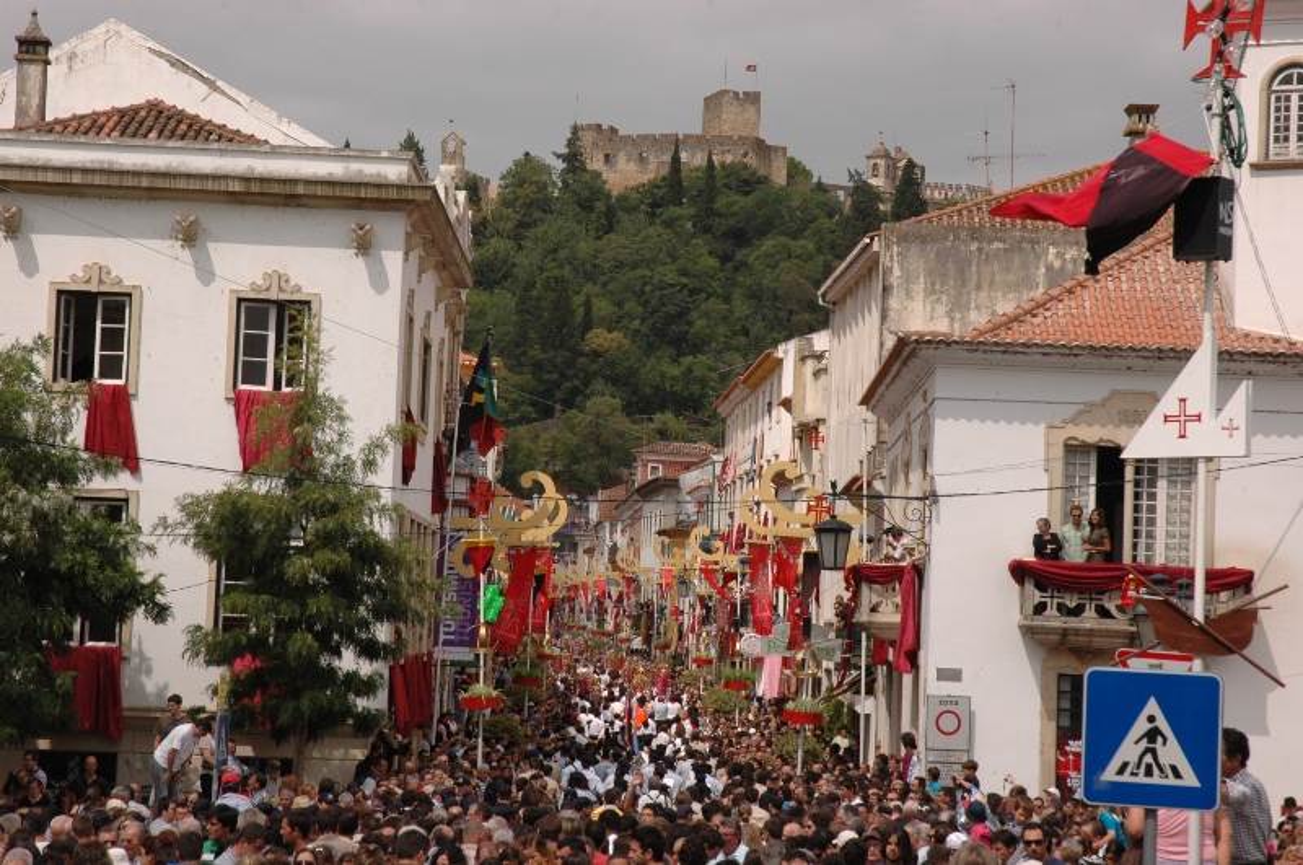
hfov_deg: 21.9
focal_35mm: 93
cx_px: 652
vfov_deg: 14.7
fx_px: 3361
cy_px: 432
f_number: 11
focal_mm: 62
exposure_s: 1/500
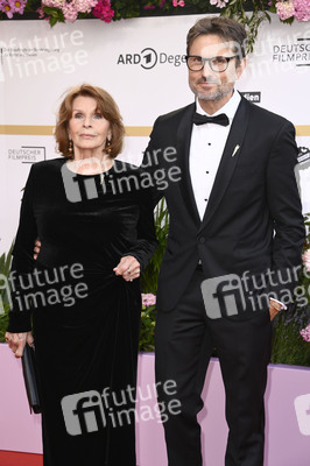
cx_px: 155
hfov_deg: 16.0
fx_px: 1100
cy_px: 233
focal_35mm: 85
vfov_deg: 23.9
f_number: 6.3
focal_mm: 85
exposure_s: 1/250
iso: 500
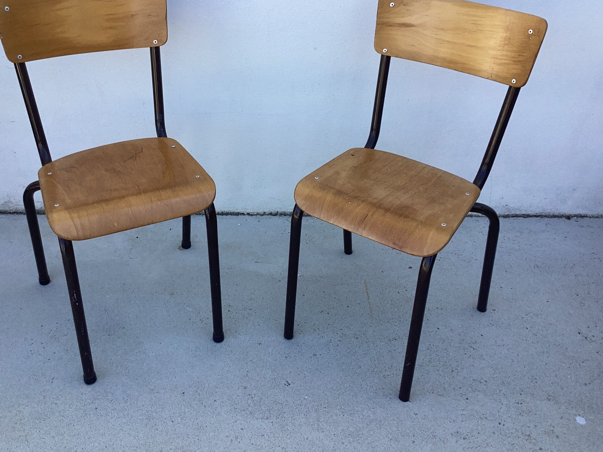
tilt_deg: -33.6
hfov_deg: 51.3
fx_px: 627
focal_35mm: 36
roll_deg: -2.0
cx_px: 272
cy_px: 194
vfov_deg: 39.6
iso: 25
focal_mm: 3.3
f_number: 2.4
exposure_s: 1/226
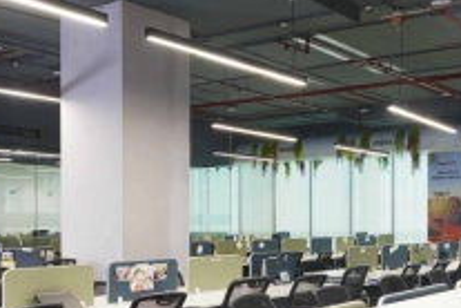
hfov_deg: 36.4
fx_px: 691
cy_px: 291
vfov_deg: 24.2
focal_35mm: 54
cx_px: 149
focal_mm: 14
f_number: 8
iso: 100
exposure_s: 1/2
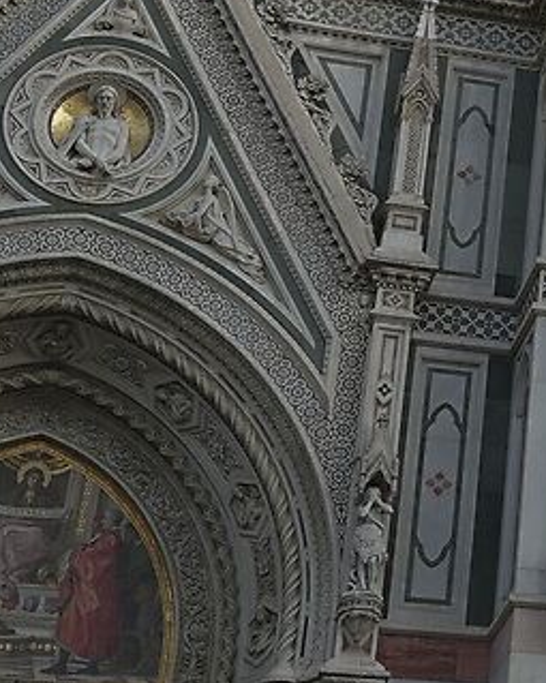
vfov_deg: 16.1
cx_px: 1158
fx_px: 2355
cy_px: -30
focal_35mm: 117
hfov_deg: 11.6
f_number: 3.5
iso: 100
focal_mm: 11
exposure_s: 1/100
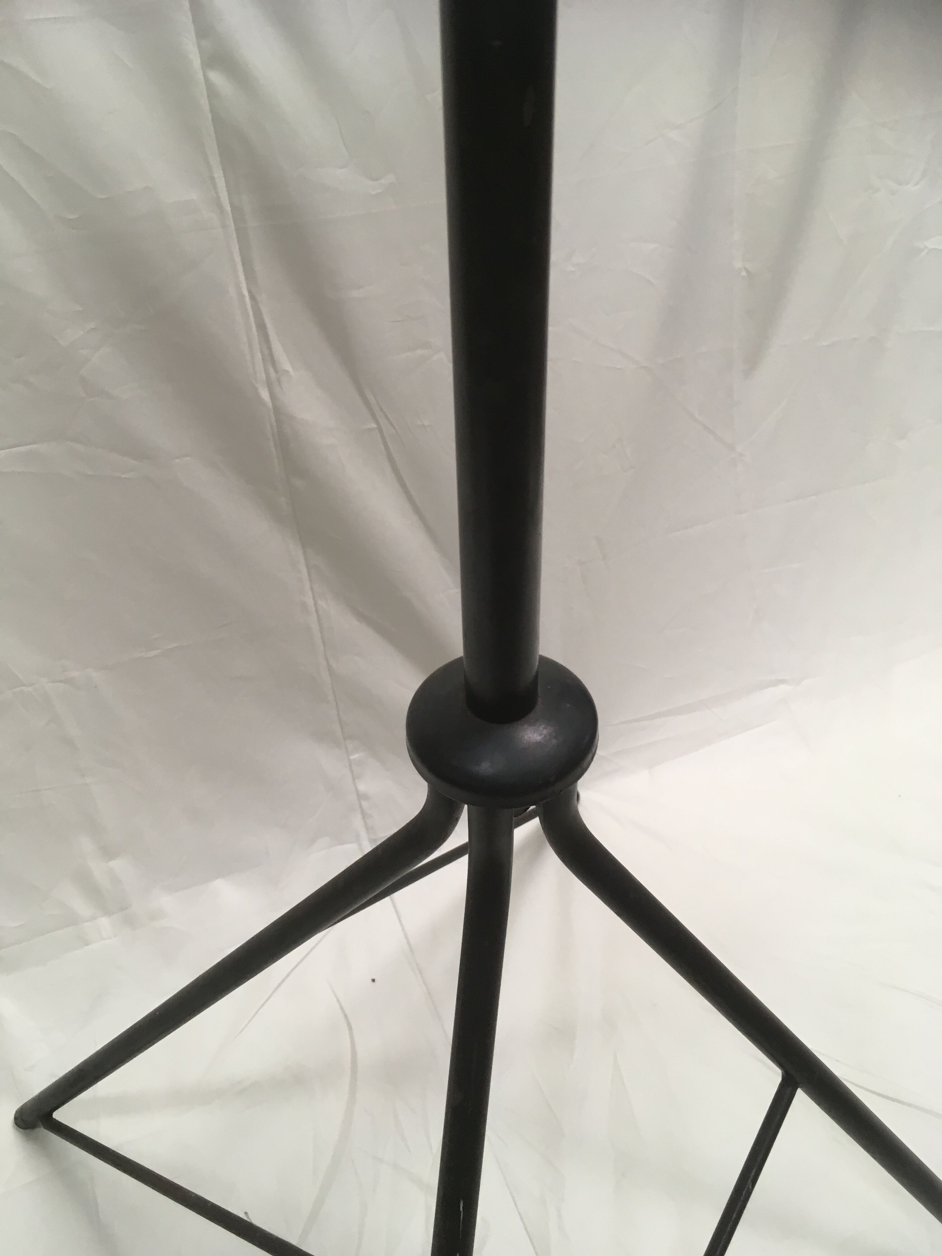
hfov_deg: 48.2
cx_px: 471
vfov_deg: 61.7
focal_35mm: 29
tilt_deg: -44.5
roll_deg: +1.9
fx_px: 1052
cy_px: 628
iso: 50
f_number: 2.2
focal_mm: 4.15
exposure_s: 1/33
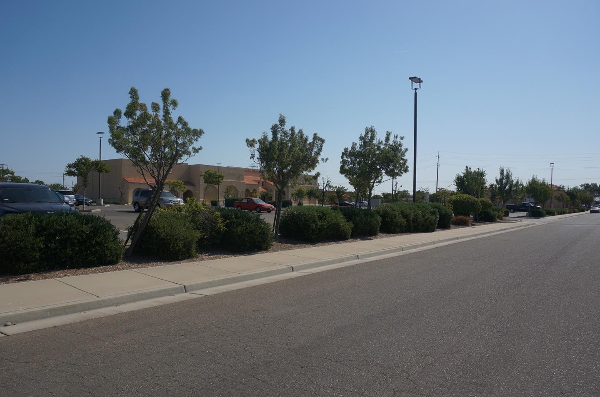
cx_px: 290
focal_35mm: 25
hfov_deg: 71.6
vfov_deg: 51.1
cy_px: 201
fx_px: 416
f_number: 6.3
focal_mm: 16
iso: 100
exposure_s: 1/1000
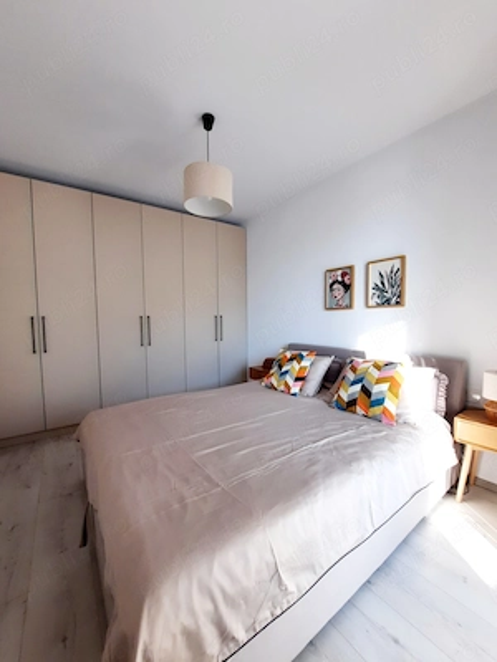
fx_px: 249
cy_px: 331
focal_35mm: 13
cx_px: 248
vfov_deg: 106.2
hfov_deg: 89.9
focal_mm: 1.74
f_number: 2.2
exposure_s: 1/100
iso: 40
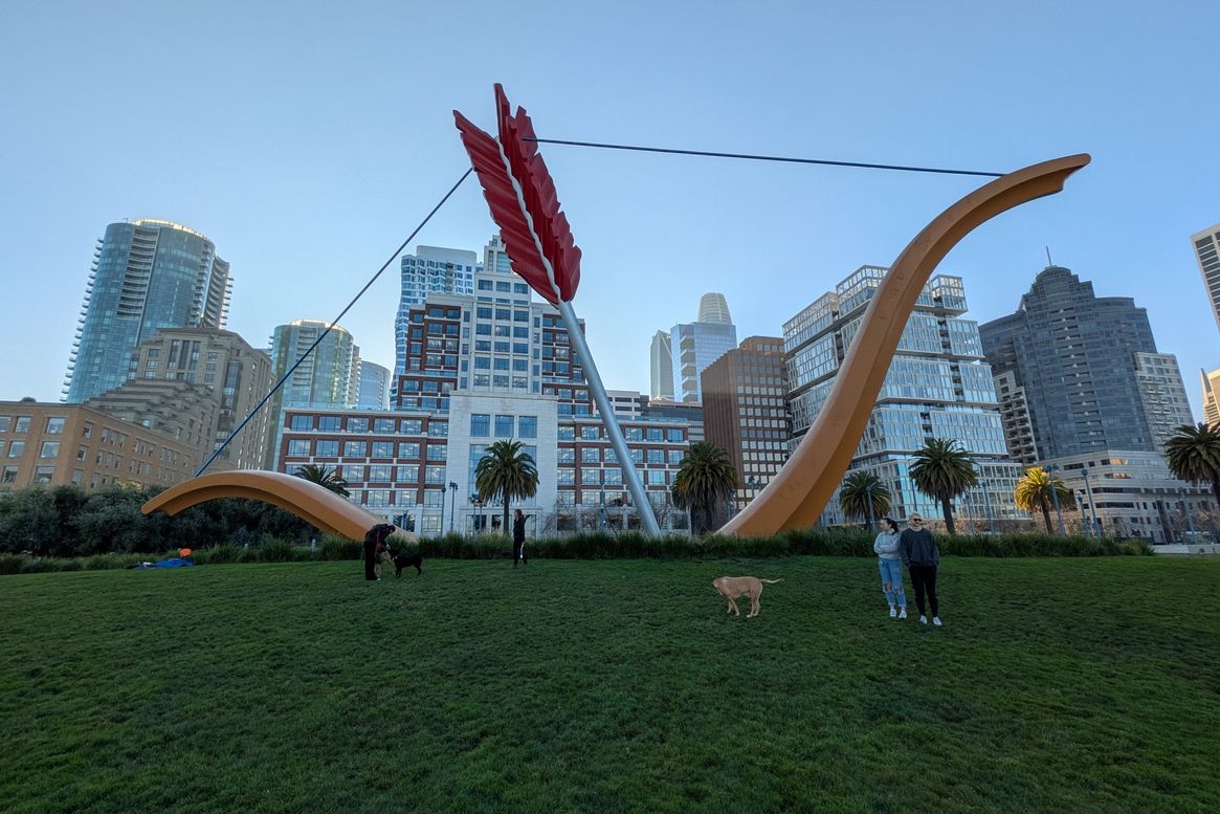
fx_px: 542
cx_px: 603
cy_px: 420
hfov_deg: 96.7
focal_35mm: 16
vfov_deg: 73.7
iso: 50
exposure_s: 1/1395
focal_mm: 1.83
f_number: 2.2
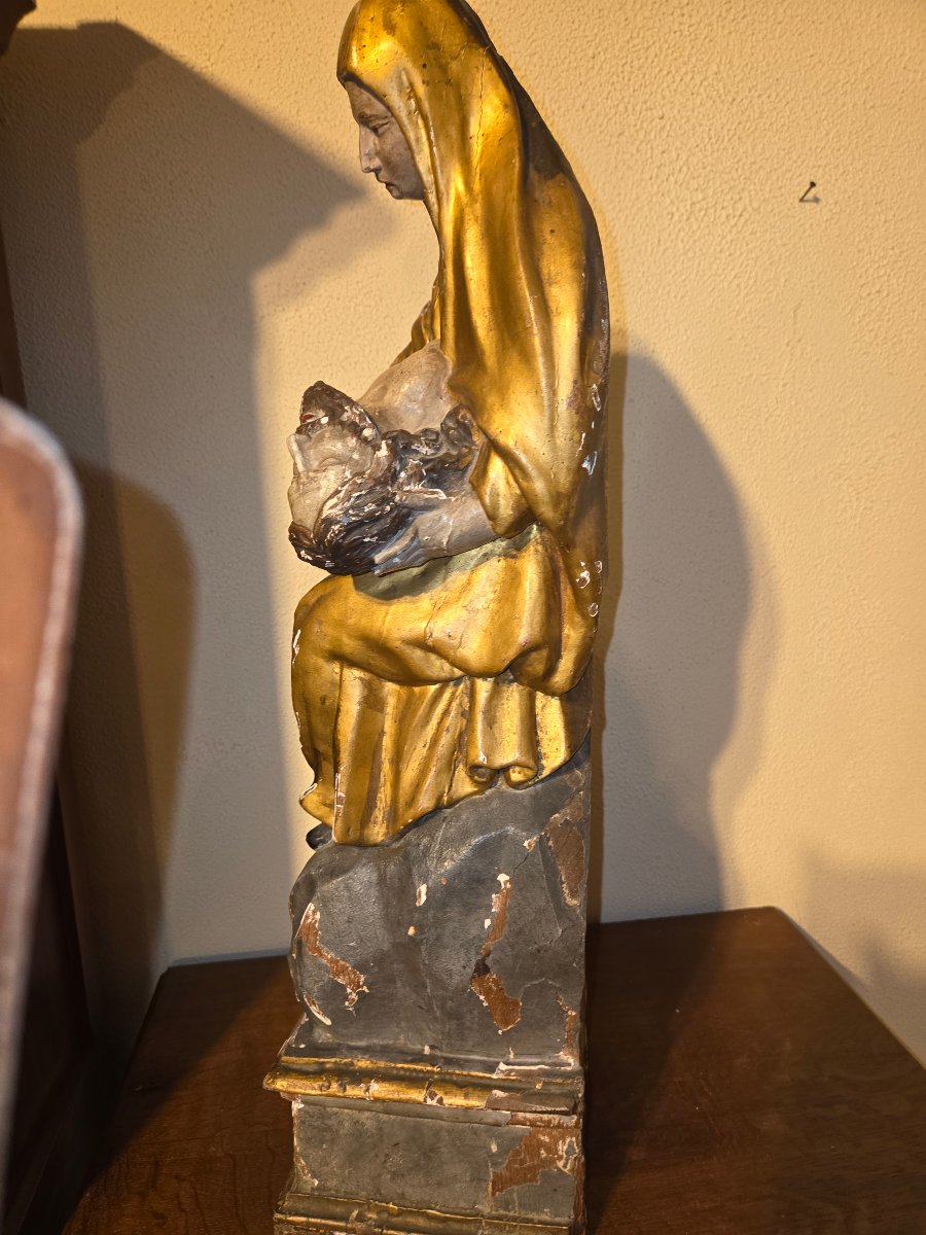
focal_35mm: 23
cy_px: 618
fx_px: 820
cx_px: 463
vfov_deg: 73.9
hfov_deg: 58.9
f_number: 1.8
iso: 640
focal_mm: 5.4
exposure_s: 1/25
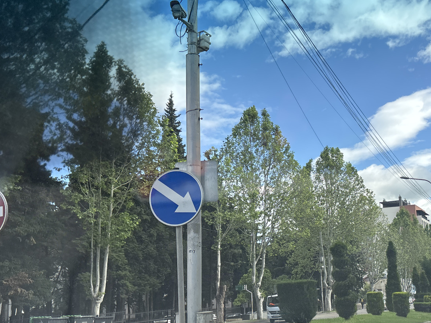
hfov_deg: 42.4
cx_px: 288
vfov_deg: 32.6
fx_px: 548
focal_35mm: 44
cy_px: 210
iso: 50
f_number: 1.6
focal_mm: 5.96
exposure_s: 1/1751
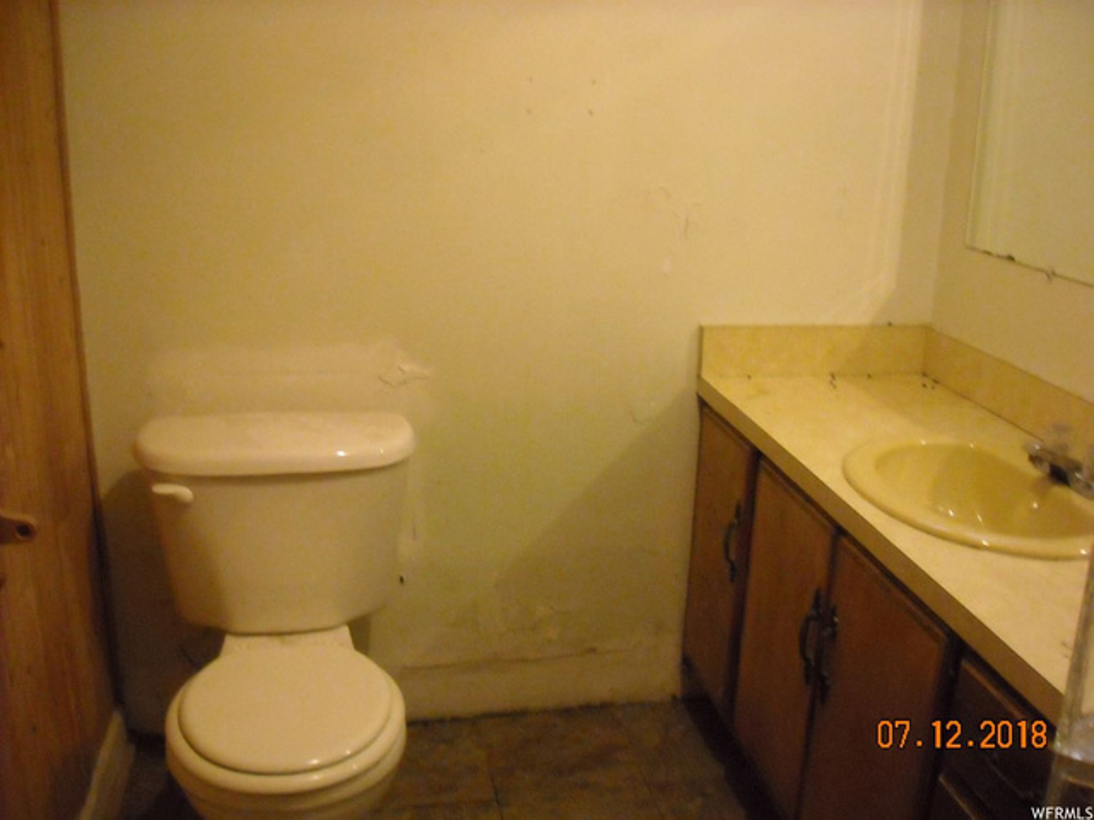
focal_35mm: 35
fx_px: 1106
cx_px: 547
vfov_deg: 40.7
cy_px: 410
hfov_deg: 52.6
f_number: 2.8
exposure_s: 1/28
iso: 800
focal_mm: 5.7
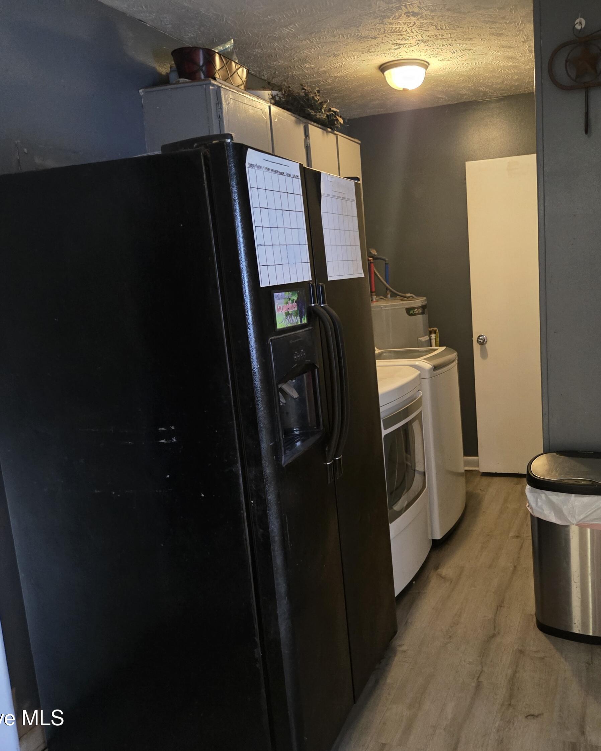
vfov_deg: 58.8
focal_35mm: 30
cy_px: 376
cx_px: 406
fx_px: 667
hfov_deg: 47.6
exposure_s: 1/40
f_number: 1.8
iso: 1600
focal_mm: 5.4
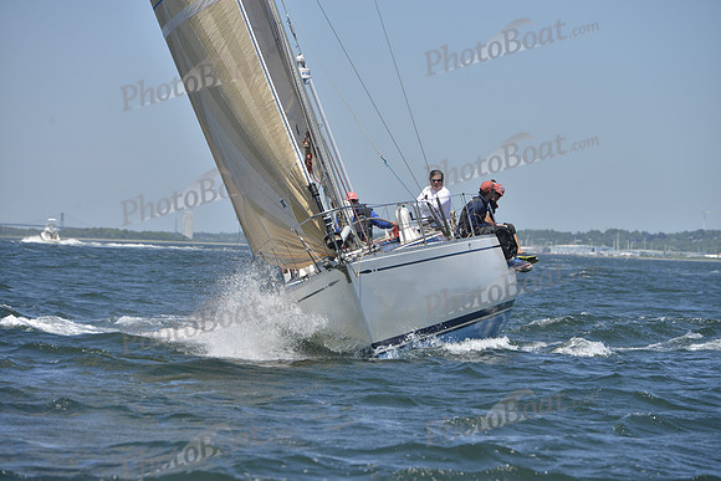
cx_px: 360
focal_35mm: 195
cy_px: 240
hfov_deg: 10.5
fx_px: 3906
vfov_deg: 7.0
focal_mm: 195
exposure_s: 1/1250
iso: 280
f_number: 8
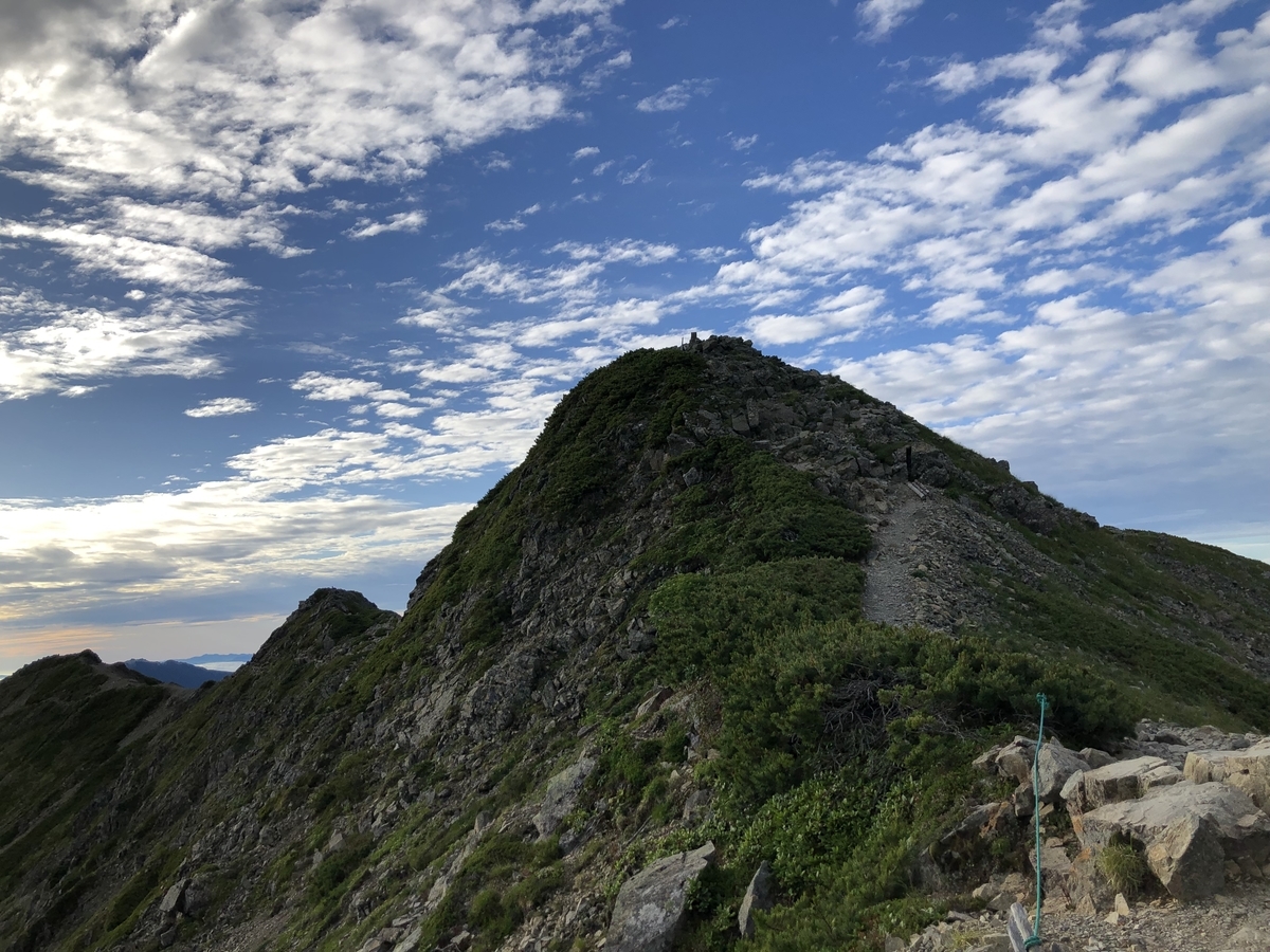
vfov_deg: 49.7
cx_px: 635
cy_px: 476
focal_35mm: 28
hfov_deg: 63.4
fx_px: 1027
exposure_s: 1/2315
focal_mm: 3.99
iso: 20
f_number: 1.8
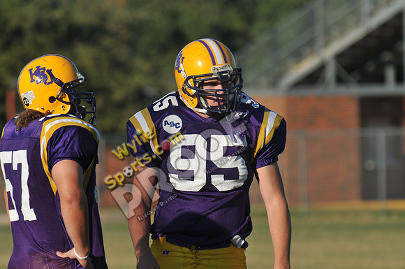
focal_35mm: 510
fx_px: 5729
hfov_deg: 4.0
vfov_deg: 2.7
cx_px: 202
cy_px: 134
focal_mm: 340
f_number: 6.3
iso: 200
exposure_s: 1/1000
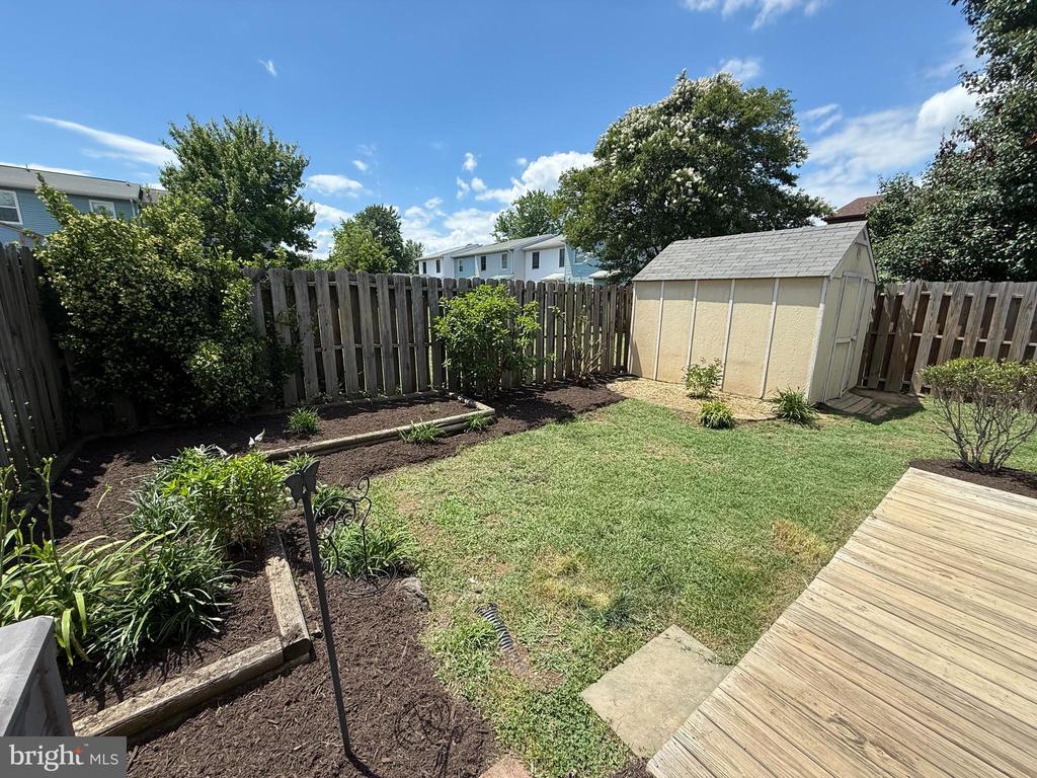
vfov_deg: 85.7
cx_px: 518
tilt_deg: -11.9
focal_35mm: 14
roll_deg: -0.5
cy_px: 389
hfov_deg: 102.1
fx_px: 419
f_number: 2.2
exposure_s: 1/1368
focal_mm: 2.22
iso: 64
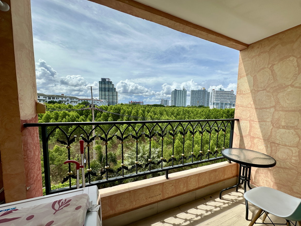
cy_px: 119
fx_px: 130
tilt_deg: -5.7
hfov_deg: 98.0
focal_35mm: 15
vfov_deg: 81.7
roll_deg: -1.5
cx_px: 160
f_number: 2.2
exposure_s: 1/2817
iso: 50
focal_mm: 2.22
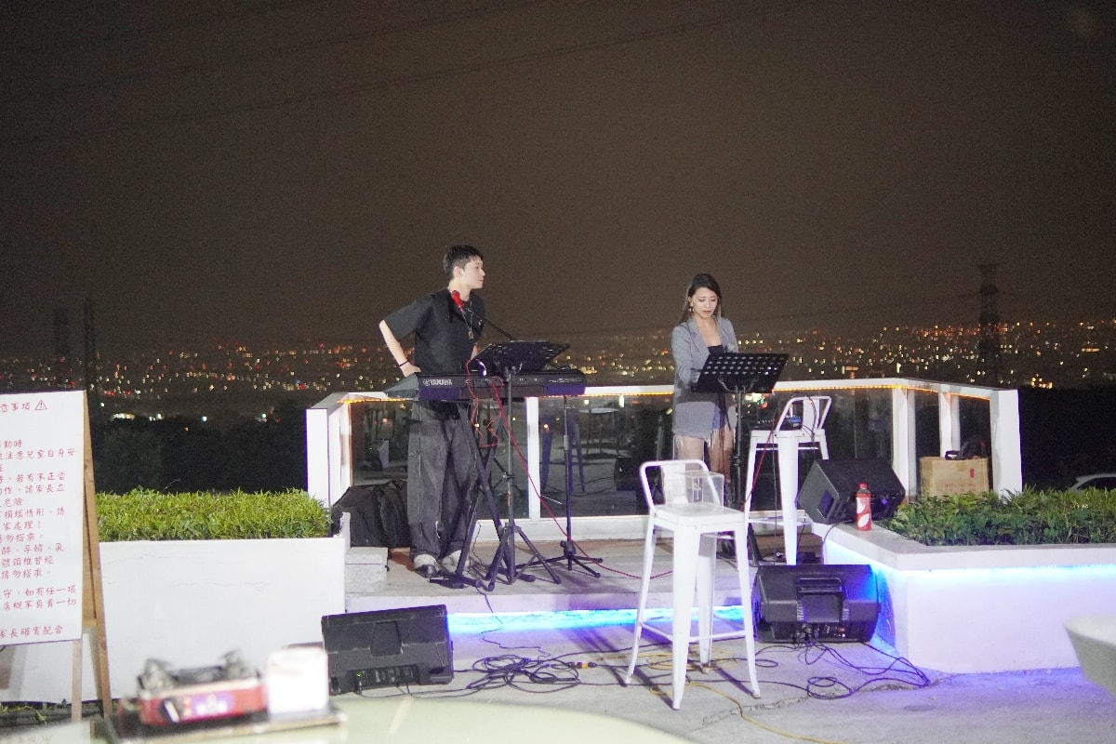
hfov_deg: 40.0
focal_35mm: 50
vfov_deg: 27.3
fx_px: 1534
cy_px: 372
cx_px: 558
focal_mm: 33
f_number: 1.4
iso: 2000
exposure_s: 1/160
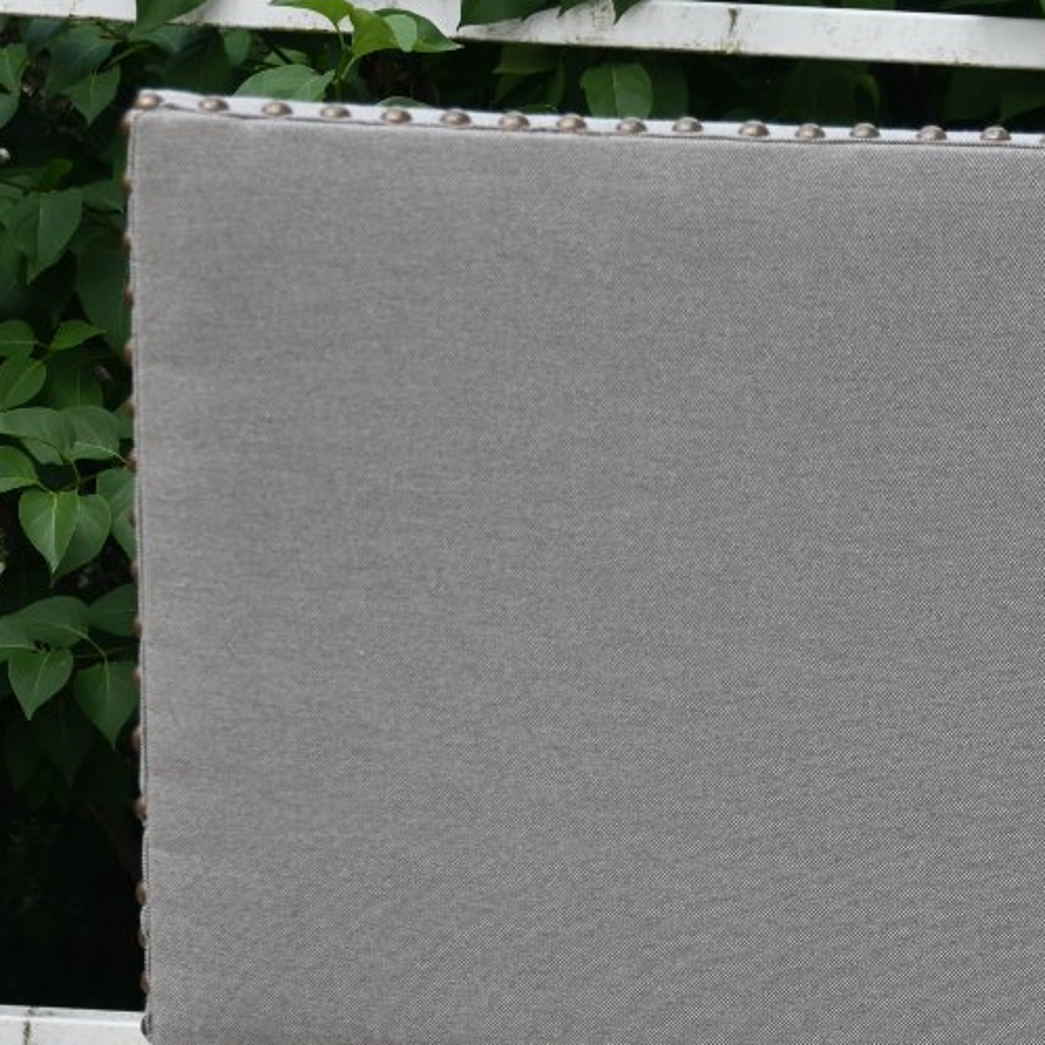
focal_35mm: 97
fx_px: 3296
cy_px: 854
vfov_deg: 17.8
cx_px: 559
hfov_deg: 18.0
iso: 125
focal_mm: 31.5
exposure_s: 1/250
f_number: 5.6
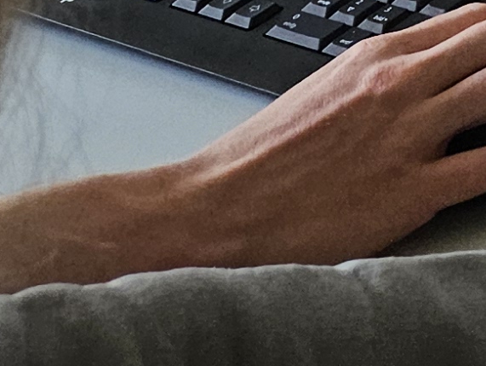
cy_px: -819
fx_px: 2262
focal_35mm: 161
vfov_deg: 7.7
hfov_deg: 10.3
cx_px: 1232
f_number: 1.8
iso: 160
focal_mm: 5.4
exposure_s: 1/120
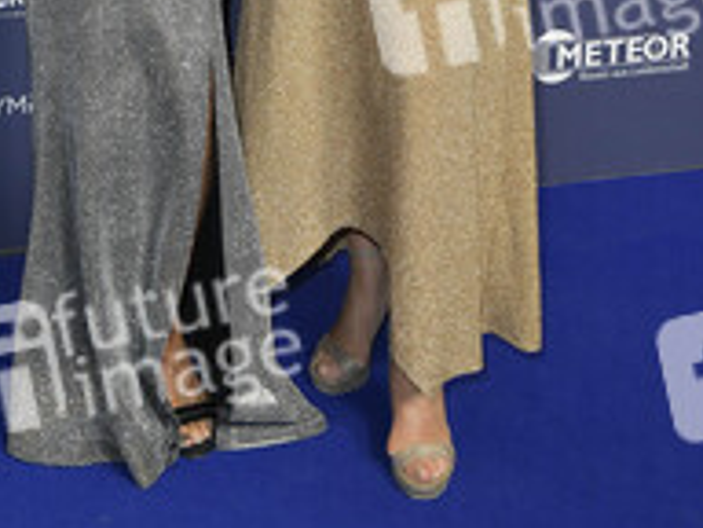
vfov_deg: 17.9
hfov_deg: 25.5
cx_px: 220
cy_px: -194
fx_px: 1543
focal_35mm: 76
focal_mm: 38
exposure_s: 1/250
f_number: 6.3
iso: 2000
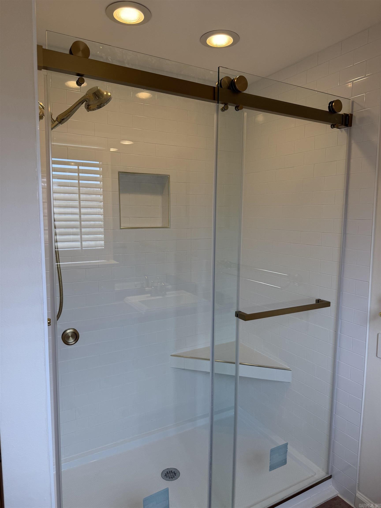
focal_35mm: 24
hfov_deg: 56.8
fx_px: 352
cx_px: 190
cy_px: 254
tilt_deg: -6.3
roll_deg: -1.8
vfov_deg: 71.6
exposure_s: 1/220
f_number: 1.78
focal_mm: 6.76
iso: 80
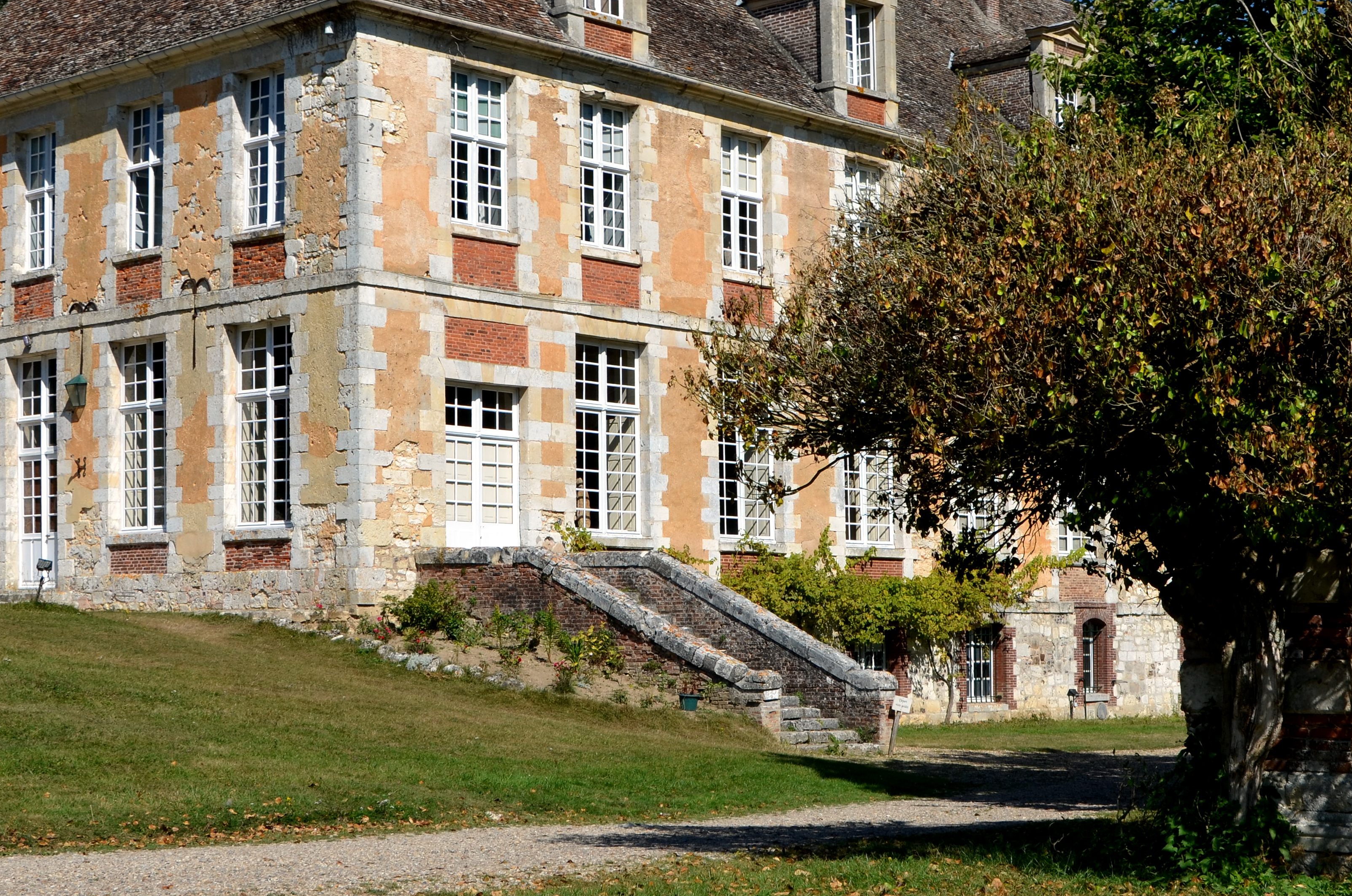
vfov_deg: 22.4
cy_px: 303
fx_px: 2249
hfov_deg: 33.4
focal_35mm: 60
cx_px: 763
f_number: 9
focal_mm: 26
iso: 100
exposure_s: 1/400
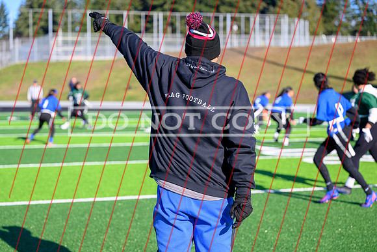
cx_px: 188
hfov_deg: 28.0
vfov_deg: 18.9
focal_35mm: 72
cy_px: 126
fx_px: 755
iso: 160
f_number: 3.2
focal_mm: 70
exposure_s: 1/1000
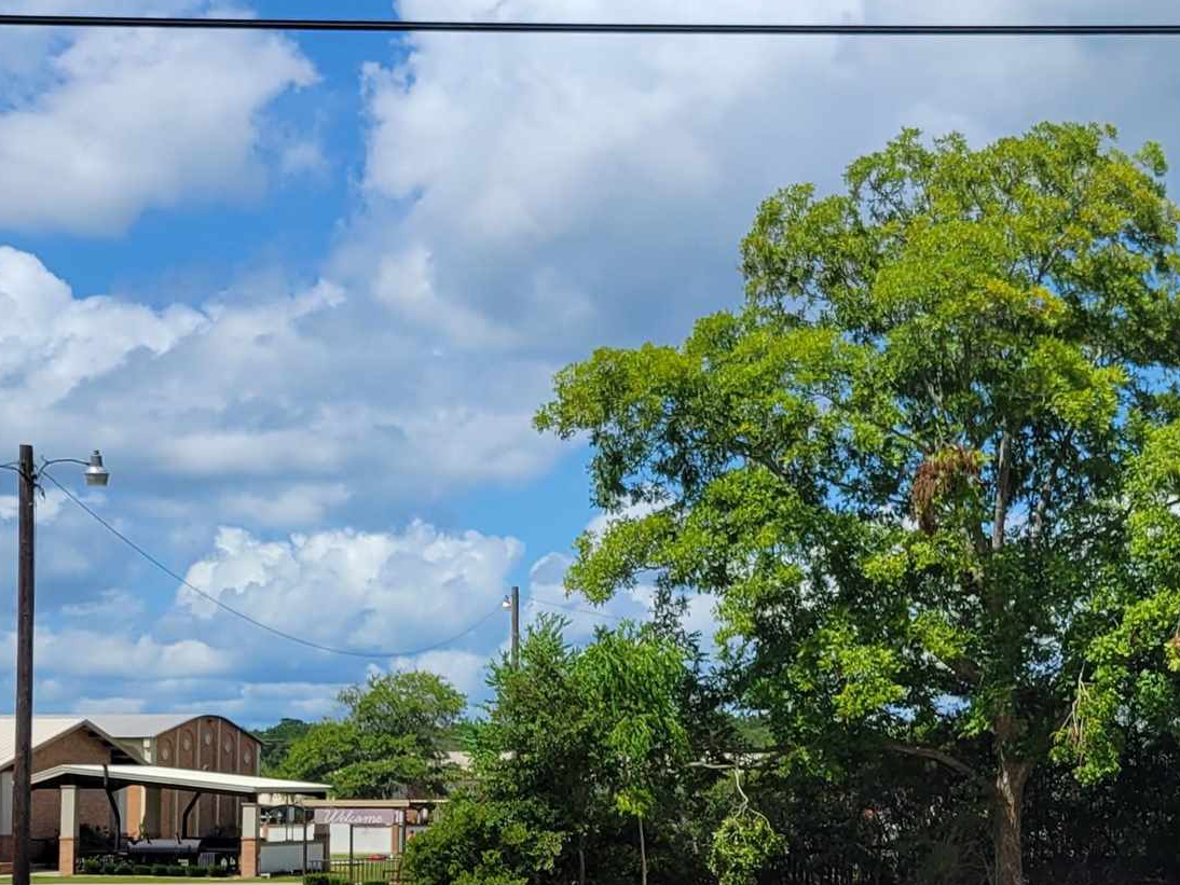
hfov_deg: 25.3
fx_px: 2489
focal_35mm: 73
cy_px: 750
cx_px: 1193
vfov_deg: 19.9
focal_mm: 5.4
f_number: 1.8
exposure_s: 1/3464
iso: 40
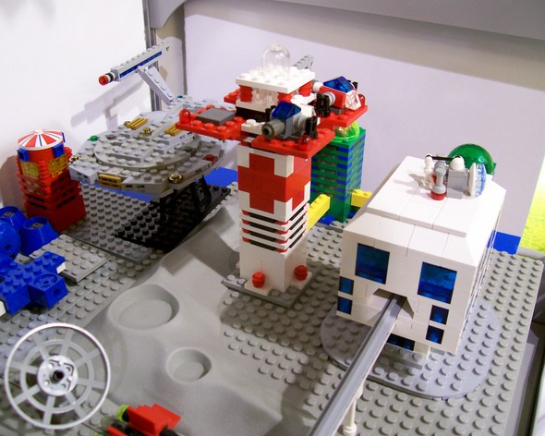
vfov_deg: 41.2
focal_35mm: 36
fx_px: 581
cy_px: 219
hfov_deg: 50.3
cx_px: 269
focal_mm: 5.6
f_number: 2.7
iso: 160
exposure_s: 1/23.3
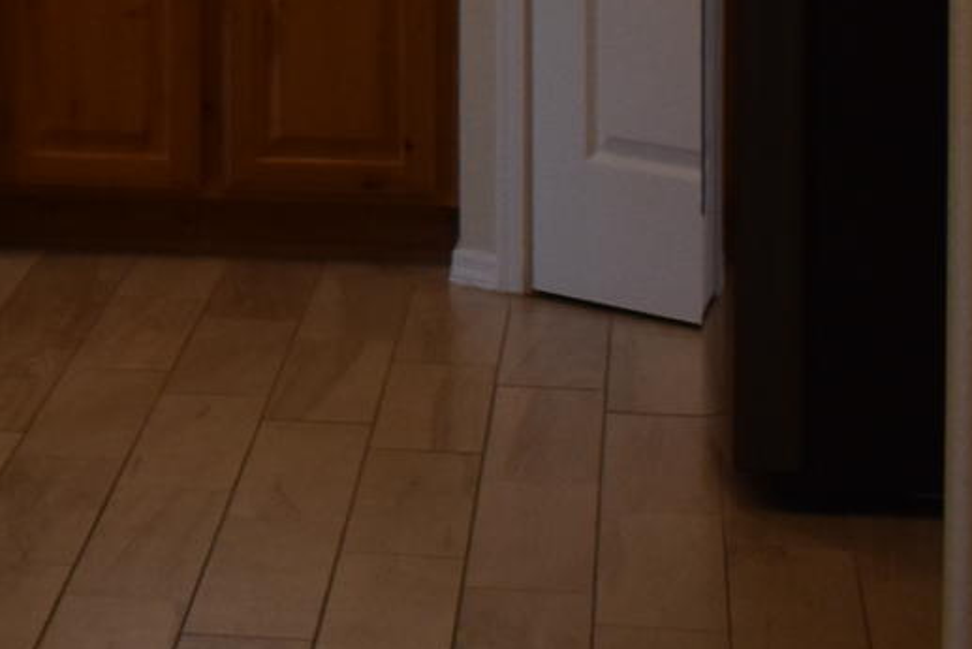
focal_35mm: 174
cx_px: -1030
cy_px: -442
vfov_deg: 7.7
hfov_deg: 10.7
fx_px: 4699
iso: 400
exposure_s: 1/250
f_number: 4.5
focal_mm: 20
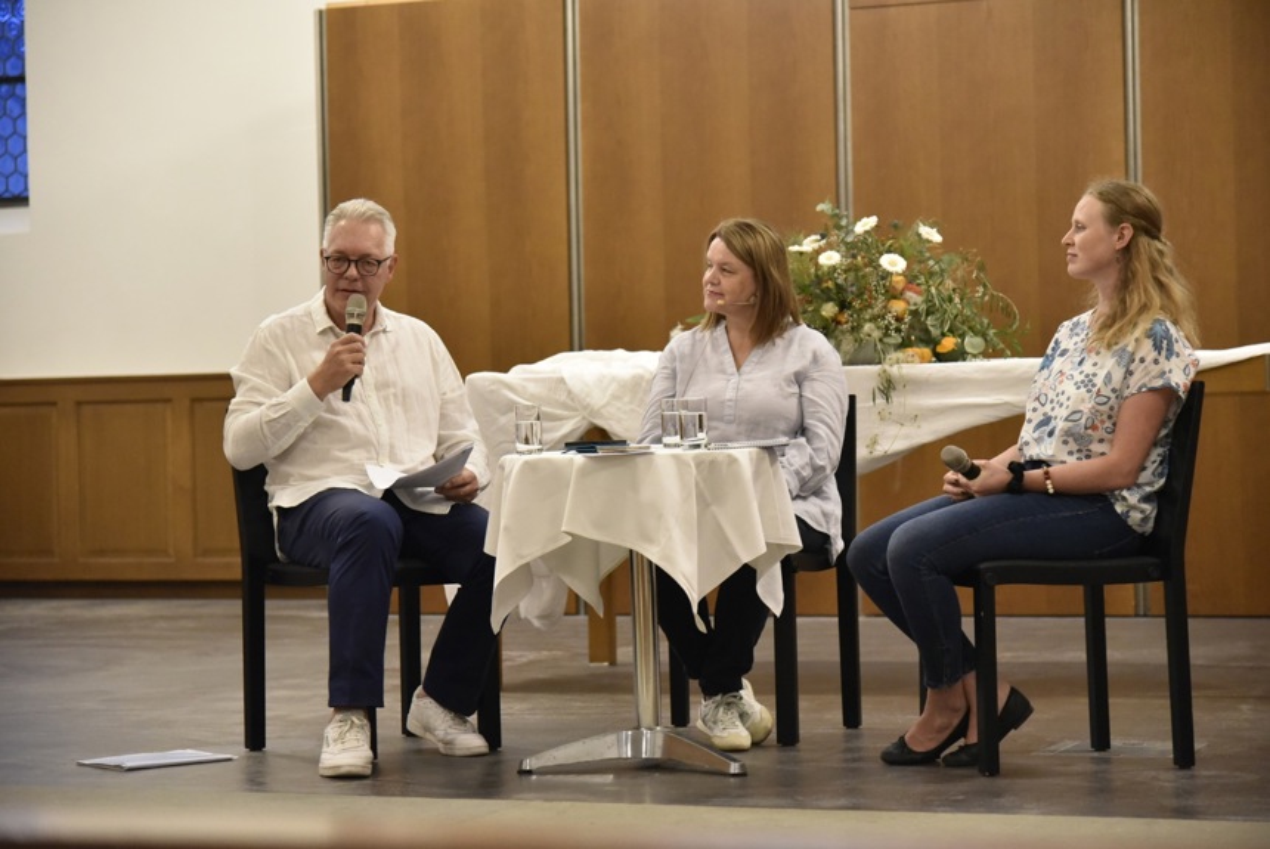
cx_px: 635
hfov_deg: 23.9
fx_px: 3001
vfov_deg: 16.1
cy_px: 424
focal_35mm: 85
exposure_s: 1/80
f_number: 4
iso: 8000
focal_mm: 85
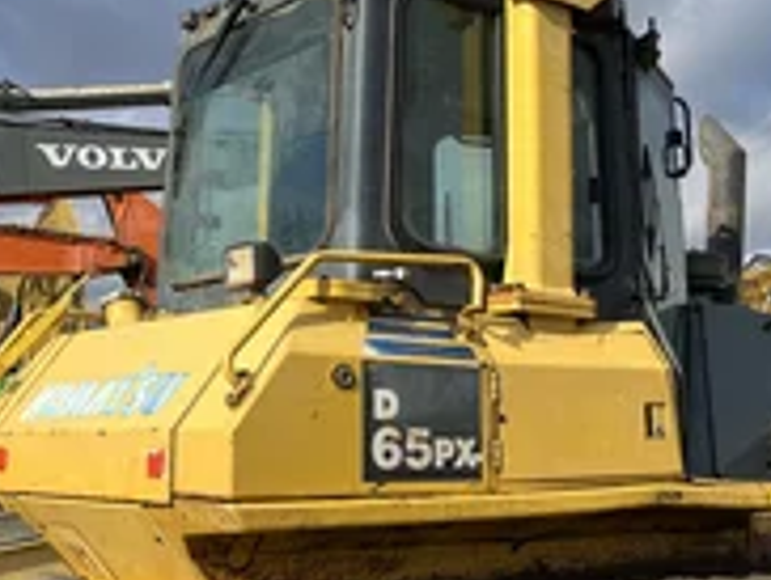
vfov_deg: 25.5
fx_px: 1271
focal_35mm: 57
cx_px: 563
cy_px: 398
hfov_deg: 33.2
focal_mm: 5.1
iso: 50
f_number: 1.6
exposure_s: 1/3049
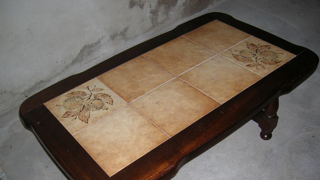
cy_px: 121
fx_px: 322
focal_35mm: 38
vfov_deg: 30.9
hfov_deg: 52.8
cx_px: 162
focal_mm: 5.7
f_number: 2.9
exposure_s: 1/60.1
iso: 50
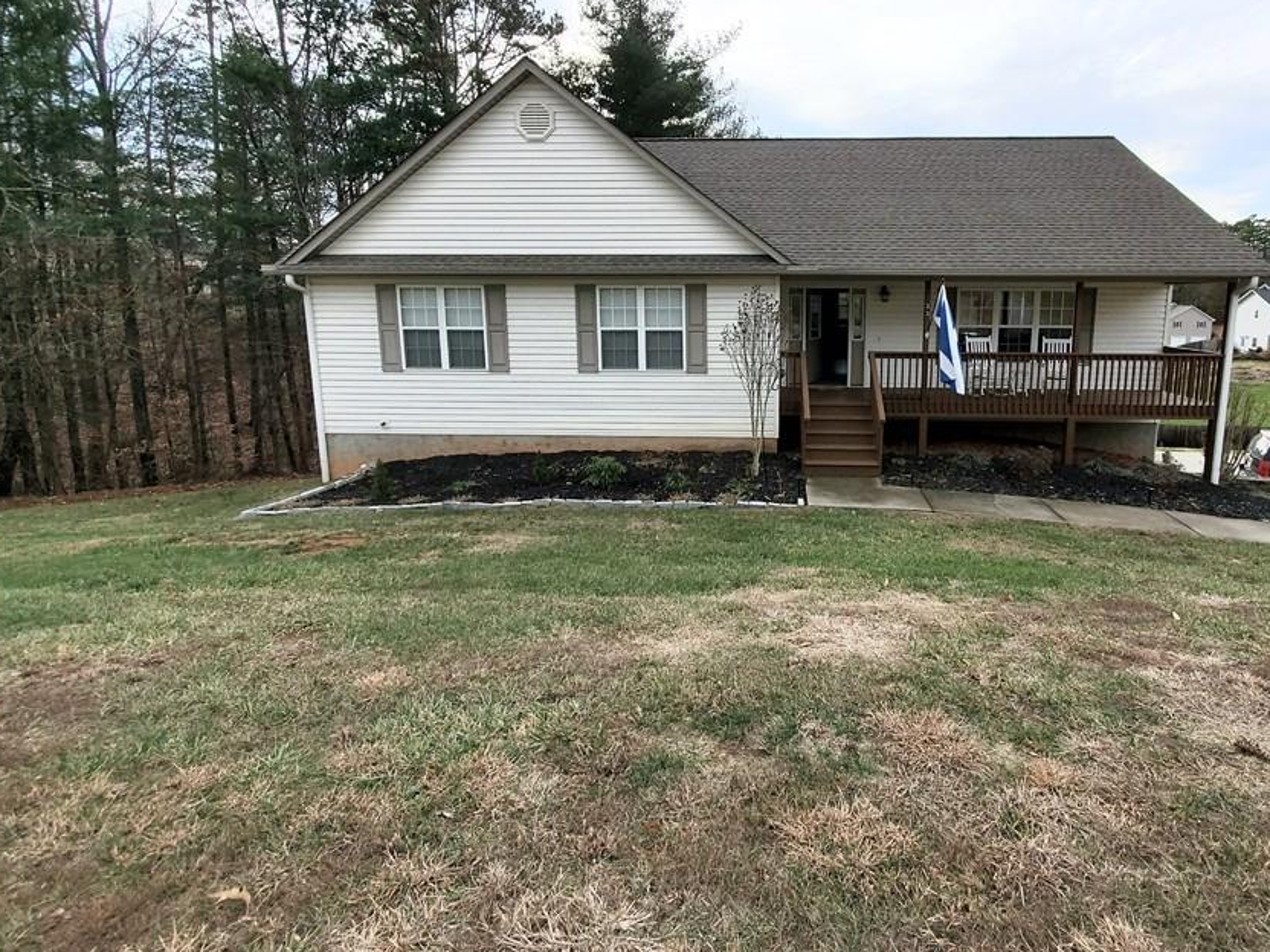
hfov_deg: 93.3
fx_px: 587
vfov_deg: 77.3
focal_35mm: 16
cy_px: 383
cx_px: 762
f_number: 2.2
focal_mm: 1.8
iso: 50
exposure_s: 1/897
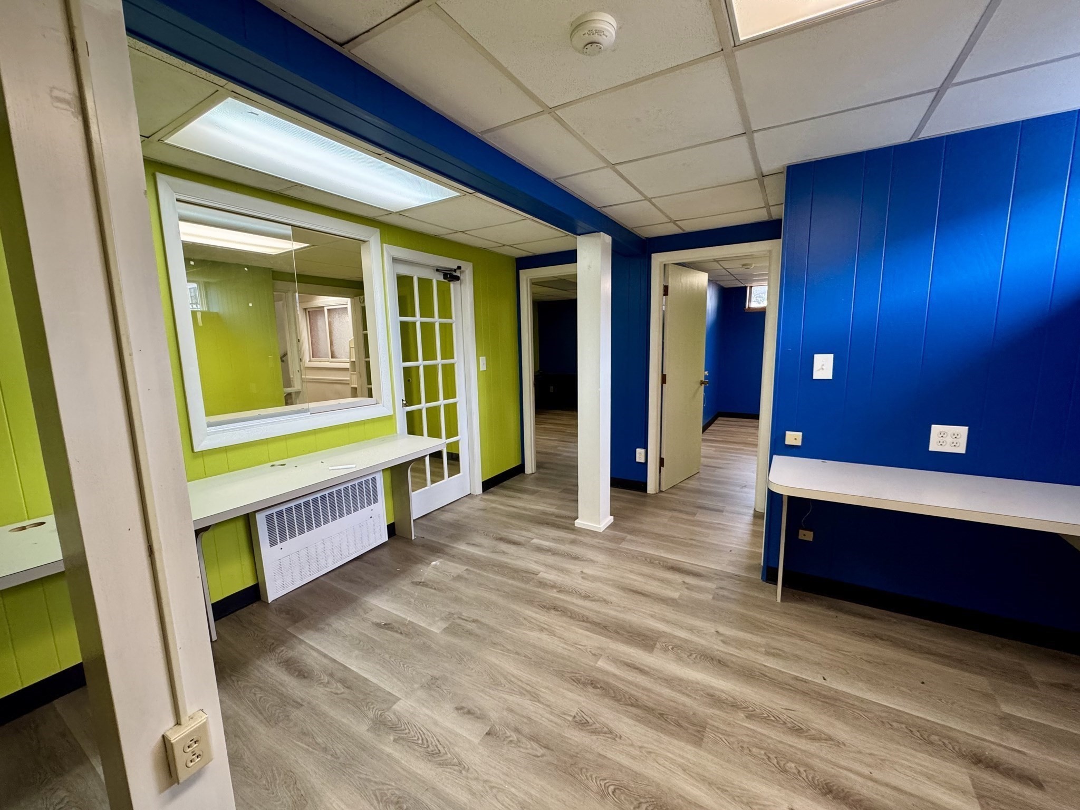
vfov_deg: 85.7
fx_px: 437
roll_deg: +0.9
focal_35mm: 14
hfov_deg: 102.1
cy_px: 405
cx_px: 540
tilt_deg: -8.9
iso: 250
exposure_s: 1/60
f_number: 2.2
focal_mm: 2.22
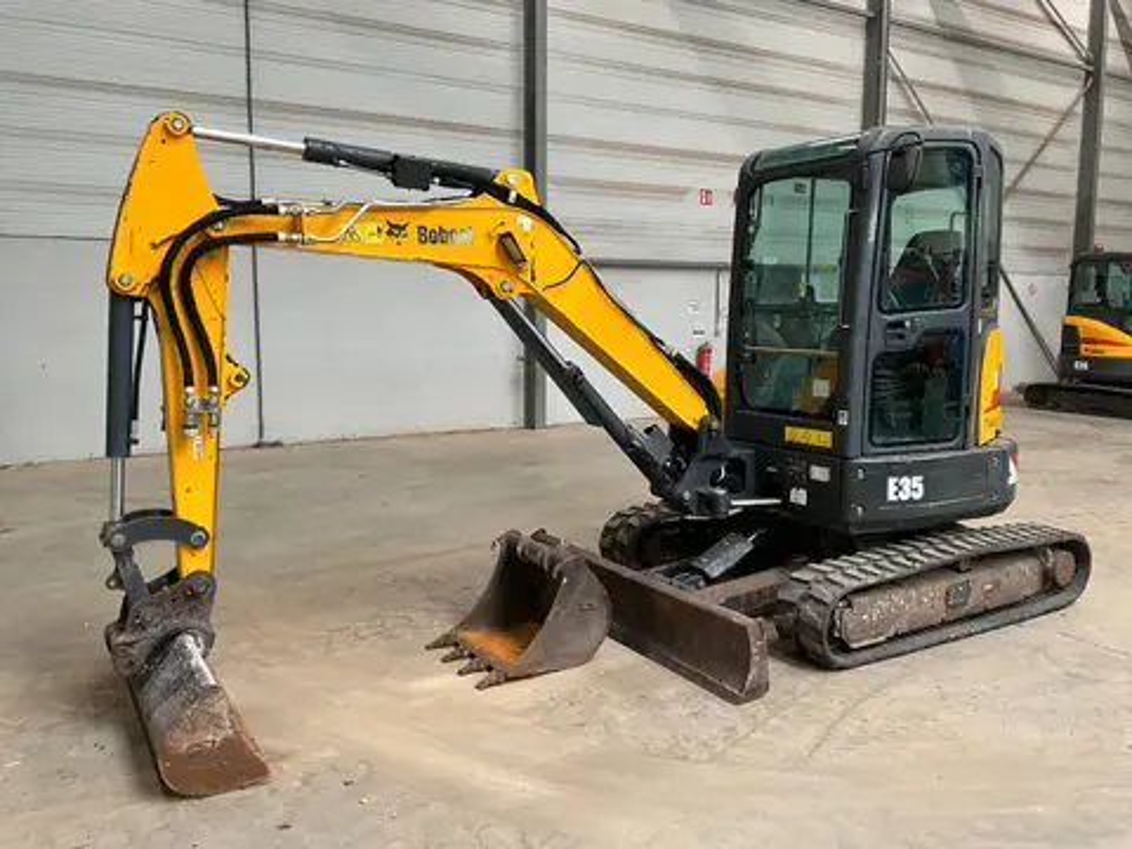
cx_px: 566
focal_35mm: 29
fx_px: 948
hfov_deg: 61.7
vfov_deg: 48.2
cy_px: 424
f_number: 1.8
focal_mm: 3
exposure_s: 1/60
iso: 100
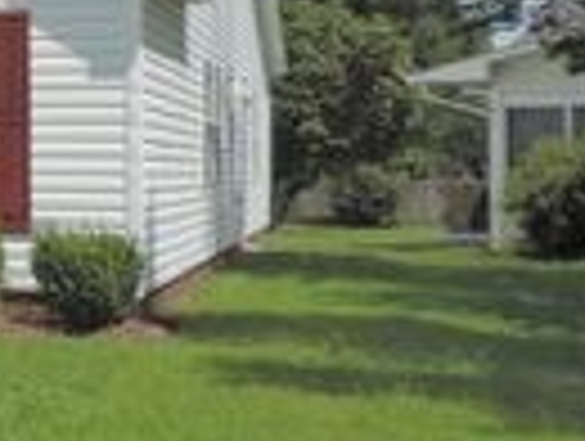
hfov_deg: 17.1
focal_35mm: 92
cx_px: -495
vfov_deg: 16.0
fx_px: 1558
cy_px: 65
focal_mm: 4.3
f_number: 3
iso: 140
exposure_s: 1/2000
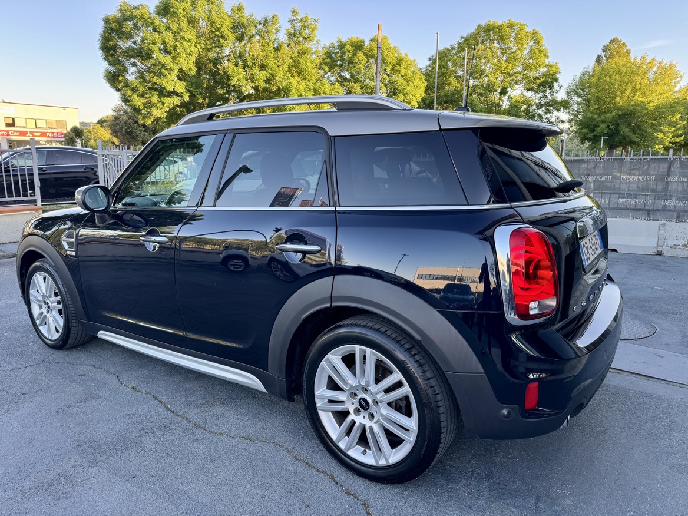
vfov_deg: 56.8
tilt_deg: -12.1
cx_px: 344
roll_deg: -0.6
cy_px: 258
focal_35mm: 24
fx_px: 477
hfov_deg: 71.6
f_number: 1.78
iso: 50
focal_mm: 6.76
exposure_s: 1/128
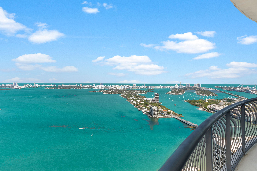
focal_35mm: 24
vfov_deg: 53.1
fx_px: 171
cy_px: 82
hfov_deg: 73.7
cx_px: 132
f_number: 9
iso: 50
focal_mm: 16
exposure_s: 1/30
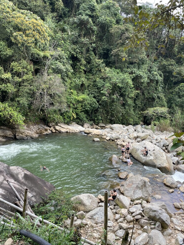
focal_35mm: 27
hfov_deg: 51.4
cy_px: 121
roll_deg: -0.3
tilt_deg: -11.1
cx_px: 91
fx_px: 191
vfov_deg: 65.3
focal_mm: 4.2
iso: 32
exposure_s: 1/247
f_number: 1.6
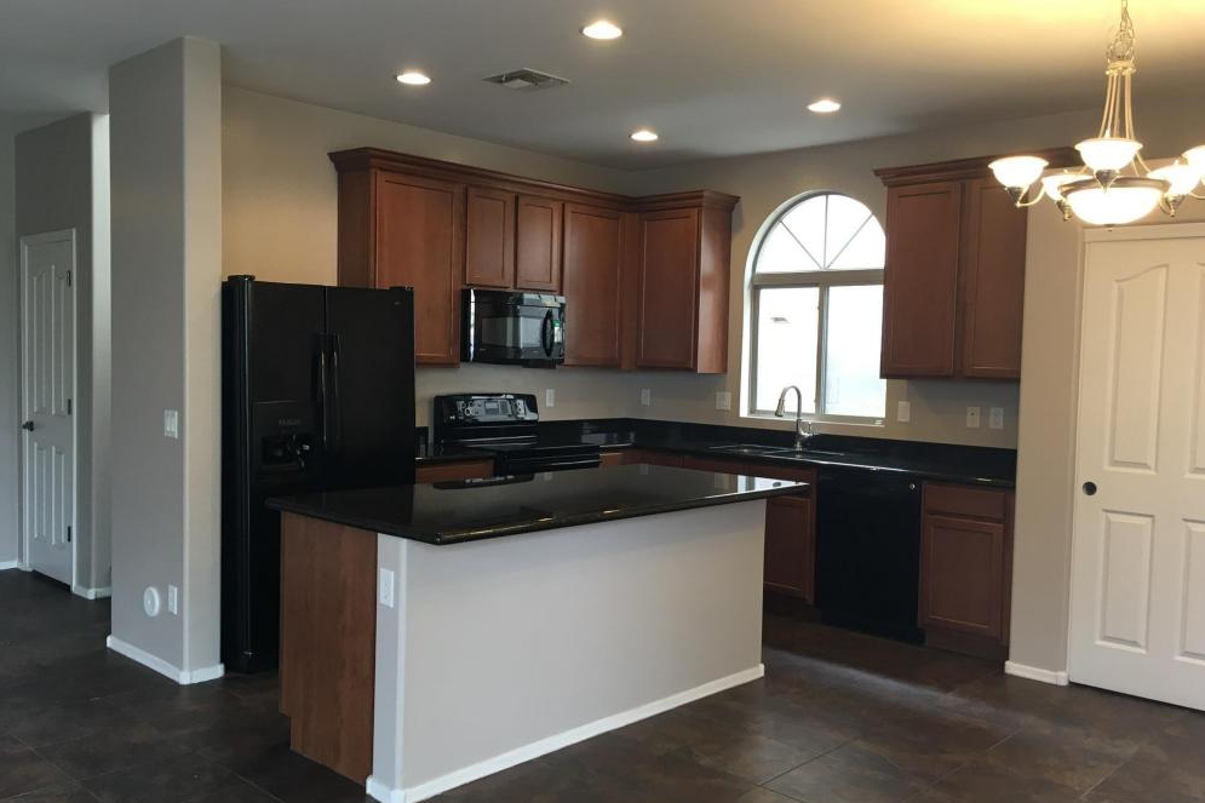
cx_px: 617
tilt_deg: -2.2
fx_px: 1037
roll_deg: -1.5
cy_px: 426
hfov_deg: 60.3
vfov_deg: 42.3
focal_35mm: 31
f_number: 2.2
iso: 64
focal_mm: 4.15
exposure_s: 1/30
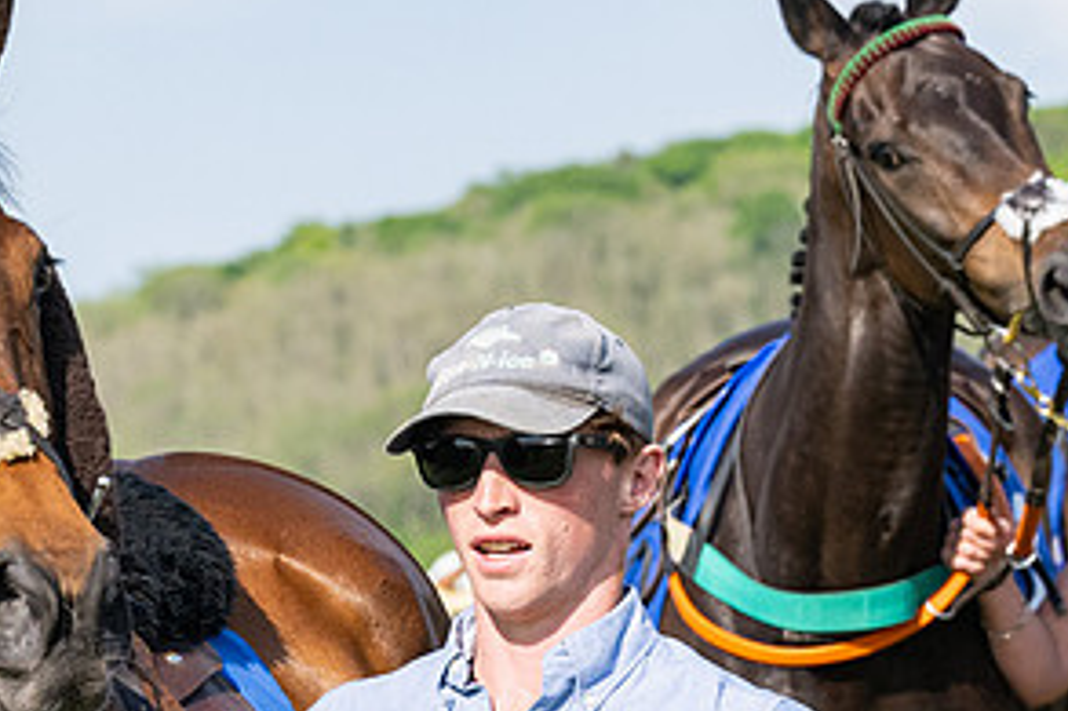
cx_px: 246
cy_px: 523
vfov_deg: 4.2
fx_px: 9606
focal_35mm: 324
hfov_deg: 6.4
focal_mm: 80
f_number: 5
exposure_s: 1/2500
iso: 400
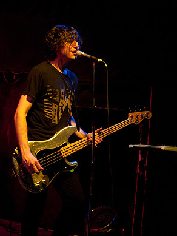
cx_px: 89
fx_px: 341
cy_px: 107
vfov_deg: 38.1
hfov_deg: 29.1
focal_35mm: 50
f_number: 1.4
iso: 1250
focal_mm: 30
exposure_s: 1/50
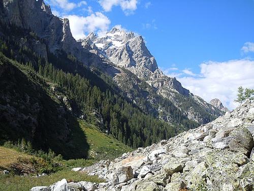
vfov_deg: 32.2
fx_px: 330
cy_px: 96
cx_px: 127
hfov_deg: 42.1
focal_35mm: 45
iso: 100
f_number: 3.8
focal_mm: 8.1
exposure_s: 1/640
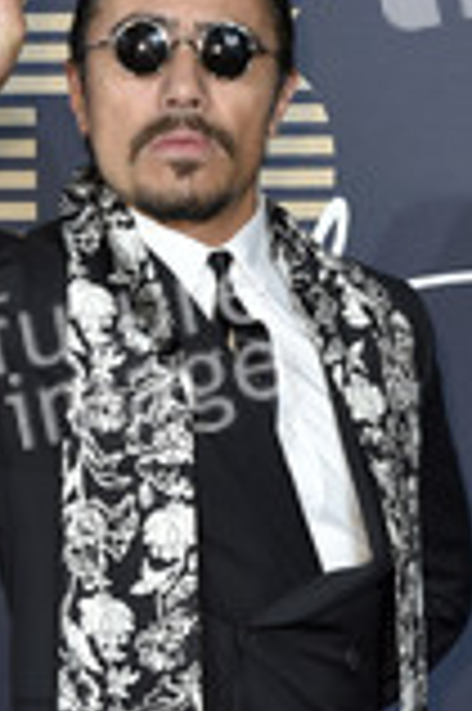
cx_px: 184
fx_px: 3252
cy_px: 598
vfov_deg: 12.4
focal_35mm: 165
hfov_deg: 8.3
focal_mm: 65
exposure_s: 1/250
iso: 1600
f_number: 6.3
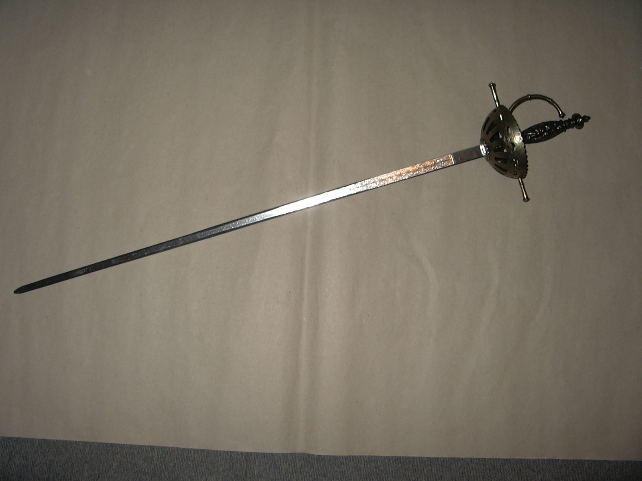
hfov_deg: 52.6
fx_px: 649
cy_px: 240
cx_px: 321
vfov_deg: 40.7
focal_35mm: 35
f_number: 2.8
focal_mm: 5.4
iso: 100
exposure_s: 1/64.1
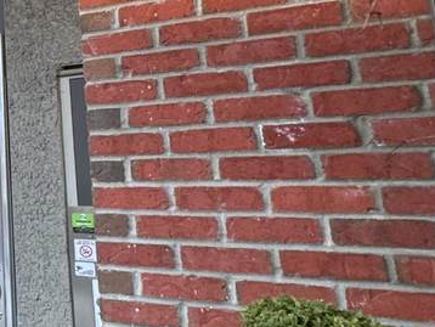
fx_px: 629
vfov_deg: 28.7
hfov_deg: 26.9
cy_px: 78
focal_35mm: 50
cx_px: -220
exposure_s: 1/120
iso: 200
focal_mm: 2.22
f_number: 2.2
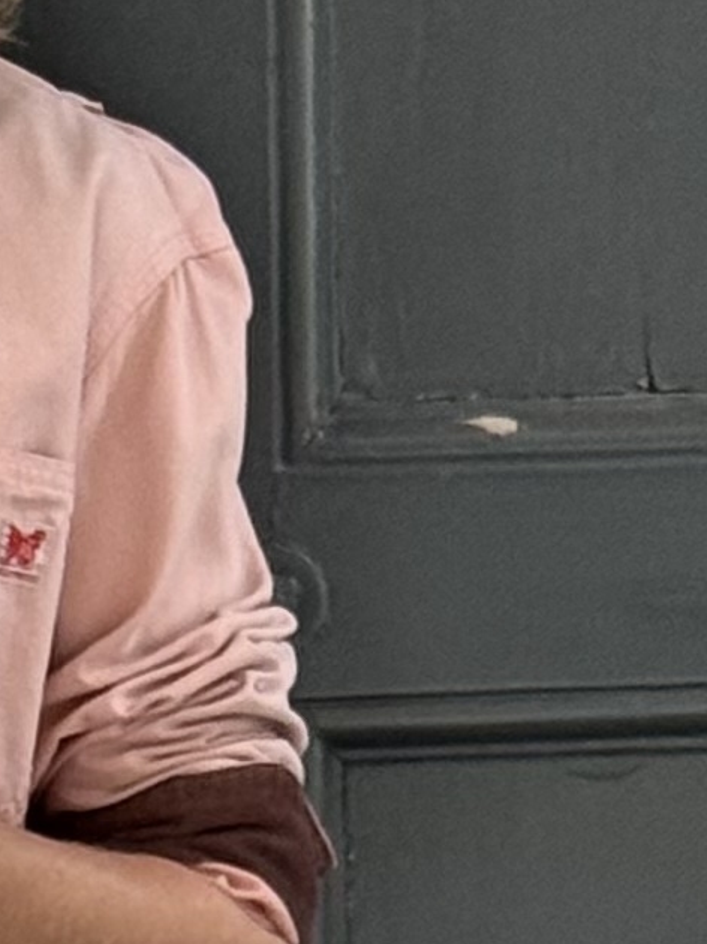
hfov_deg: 8.8
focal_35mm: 163
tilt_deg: -9.1
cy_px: 446
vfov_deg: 12.1
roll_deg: +1.1
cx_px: -415
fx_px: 4442
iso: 200
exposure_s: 1/60
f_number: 1.78
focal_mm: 6.76
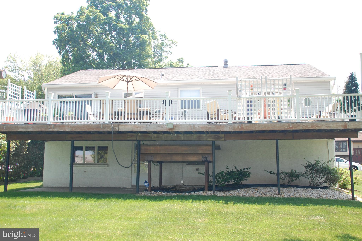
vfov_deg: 35.4
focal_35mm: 38
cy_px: 120
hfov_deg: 51.3
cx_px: 181
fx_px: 377
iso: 400
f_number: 5
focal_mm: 25
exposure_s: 1/500
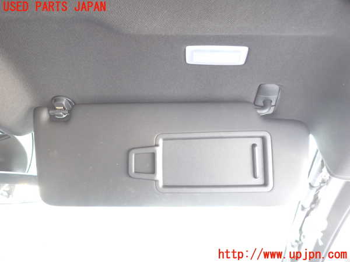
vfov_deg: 54.9
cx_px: 175
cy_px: 131
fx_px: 253
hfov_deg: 69.4
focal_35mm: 25
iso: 640
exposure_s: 1/30
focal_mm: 4.5
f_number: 2
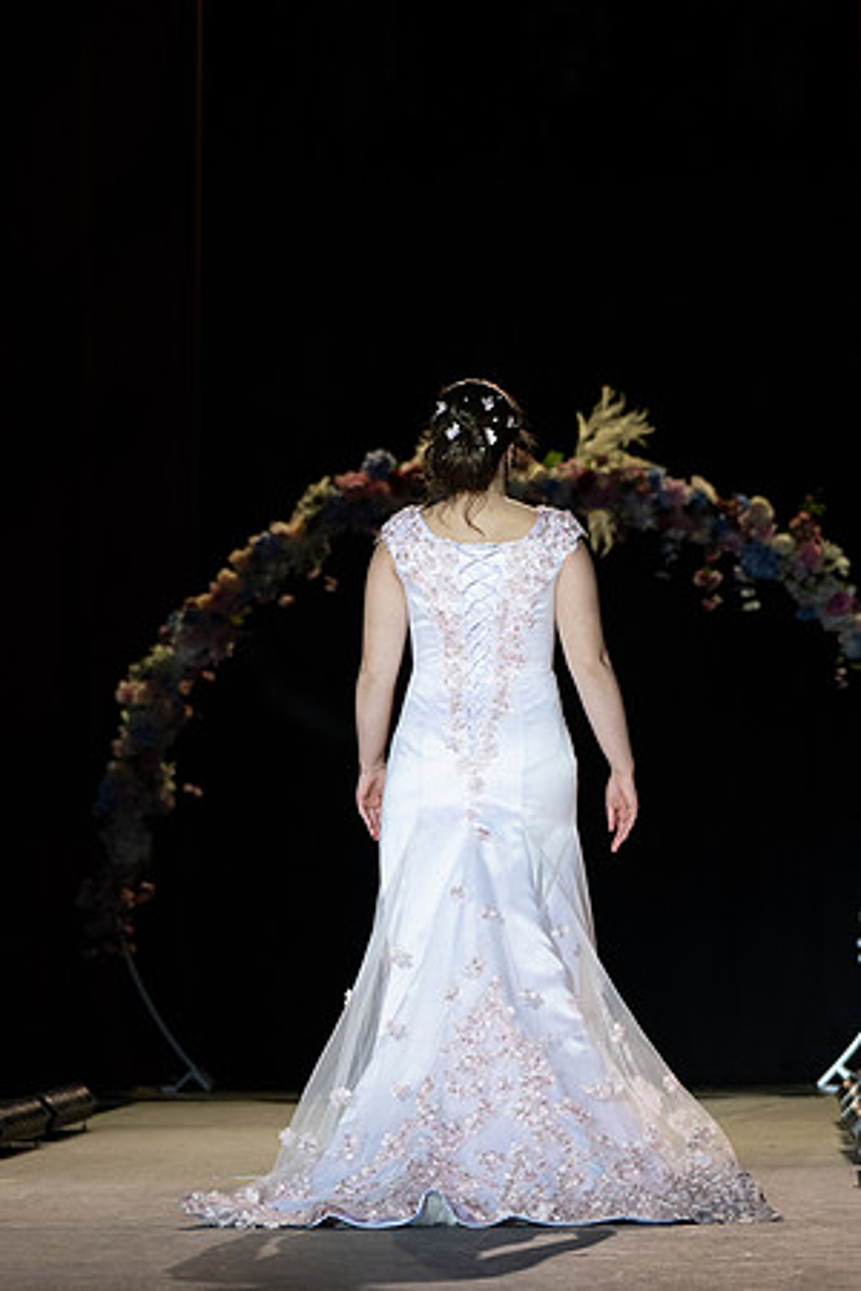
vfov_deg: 12.1
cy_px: 569
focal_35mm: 170
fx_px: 6110
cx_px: 370
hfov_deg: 8.1
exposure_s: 1/640
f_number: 3.5
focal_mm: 87
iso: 800
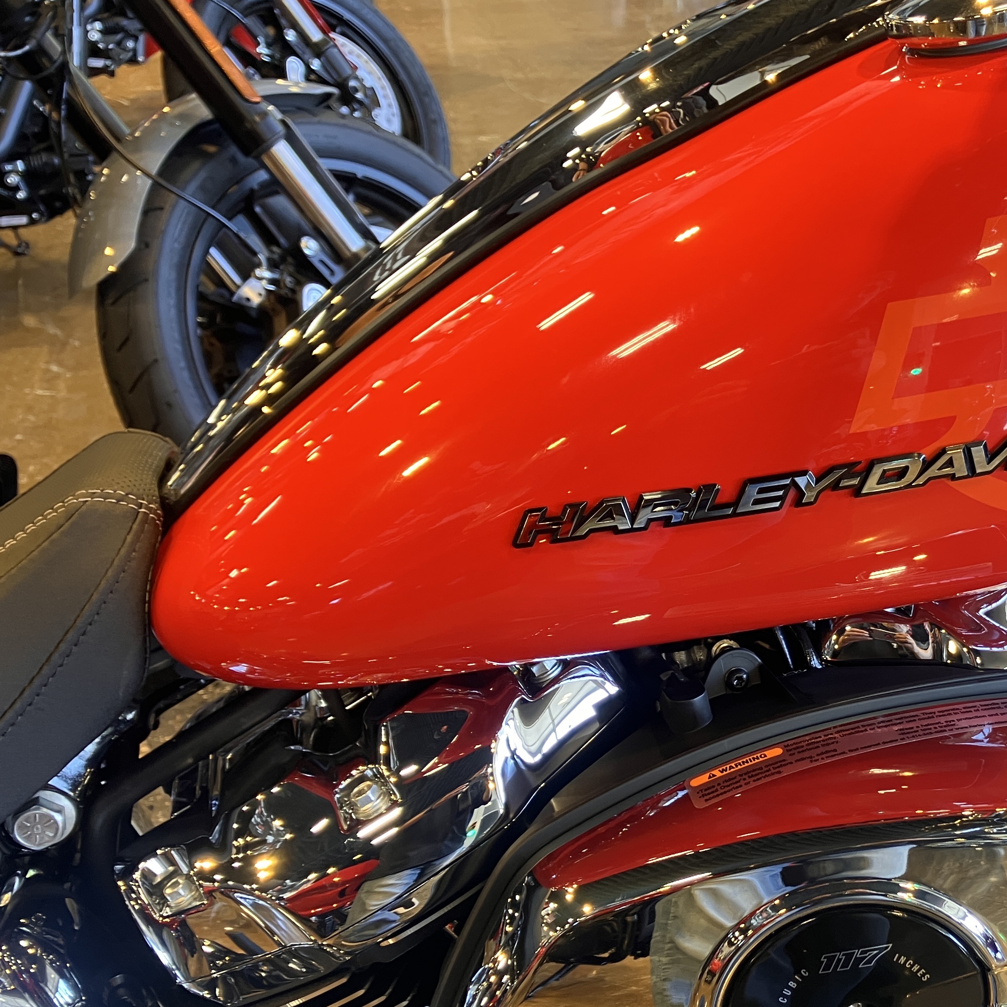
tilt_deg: -31.9
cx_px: 814
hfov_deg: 38.4
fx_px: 1382
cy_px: 600
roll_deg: +0.8
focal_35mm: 42
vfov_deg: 39.9
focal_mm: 3.99
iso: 80
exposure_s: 1/60
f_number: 1.8
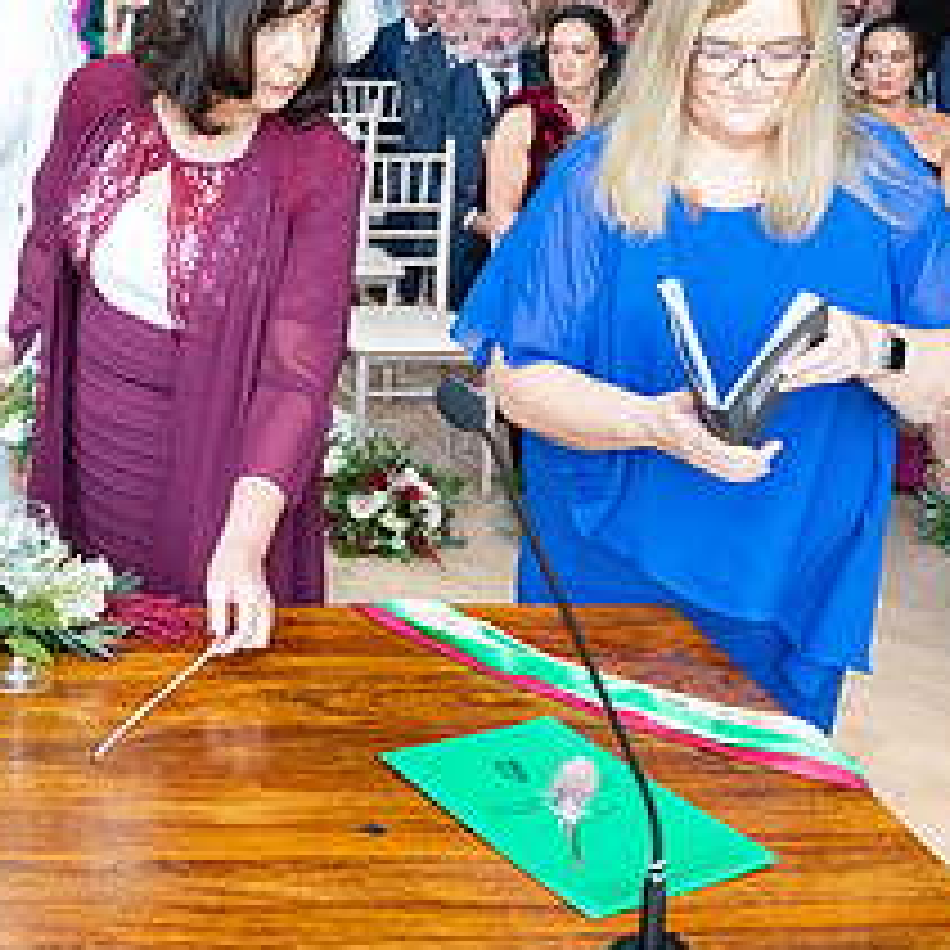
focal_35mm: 56
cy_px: 182
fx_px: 1739
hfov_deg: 28.2
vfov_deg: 29.8
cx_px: -54
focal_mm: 24
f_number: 3.5
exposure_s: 1/160
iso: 640
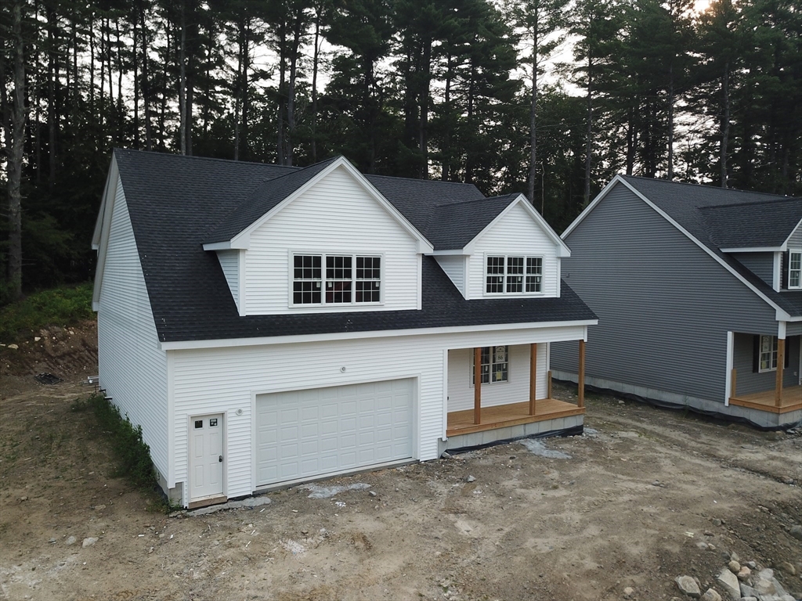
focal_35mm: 26
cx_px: 401
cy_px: 300
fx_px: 602
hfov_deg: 67.3
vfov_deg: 53.1
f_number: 2.2
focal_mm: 4.73
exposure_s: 1/297
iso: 100
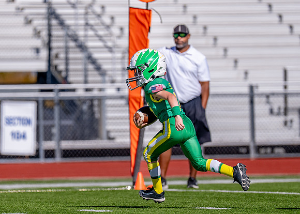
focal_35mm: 418
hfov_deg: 4.8
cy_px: 129
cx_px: 125
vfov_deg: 3.4
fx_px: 3560
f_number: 2.8
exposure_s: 1/5000
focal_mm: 200
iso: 160
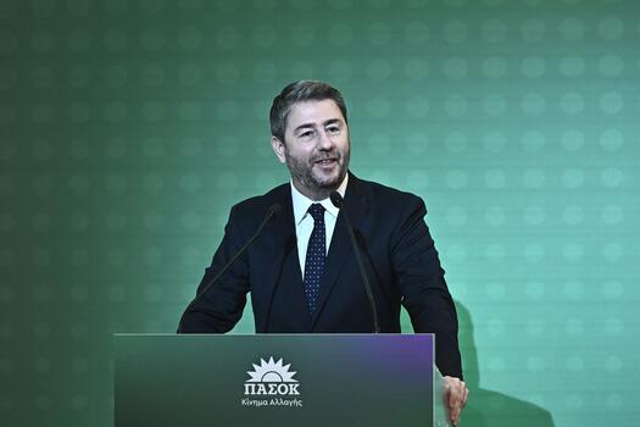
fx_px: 3200
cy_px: 214
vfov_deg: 7.6
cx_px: 320
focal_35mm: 180
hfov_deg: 11.4
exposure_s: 1/250
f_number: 4.5
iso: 2200
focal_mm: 120
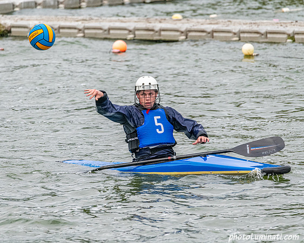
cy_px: 122
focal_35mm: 450
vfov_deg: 3.4
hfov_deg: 4.3
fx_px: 4052
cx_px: 138
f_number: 9
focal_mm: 400
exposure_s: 1/2000
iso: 3200
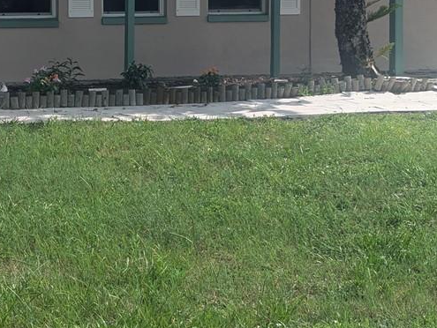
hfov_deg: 19.6
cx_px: 85
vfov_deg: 14.8
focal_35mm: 99
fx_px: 1251
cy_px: 50
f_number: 1.85
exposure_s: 1/2110
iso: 47
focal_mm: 6.81
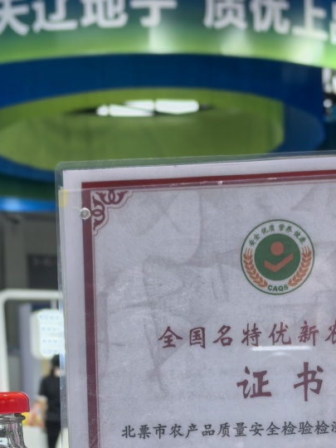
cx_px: 194
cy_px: 409
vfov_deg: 24.0
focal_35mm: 79
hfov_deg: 18.7
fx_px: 1022
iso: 50
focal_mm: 5.75
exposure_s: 1/100
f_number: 2
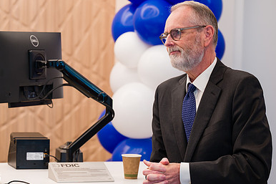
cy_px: 90
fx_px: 996
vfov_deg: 10.5
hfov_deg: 15.8
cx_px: 151
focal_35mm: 130
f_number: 3.2
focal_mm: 82
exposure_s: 1/200
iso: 400
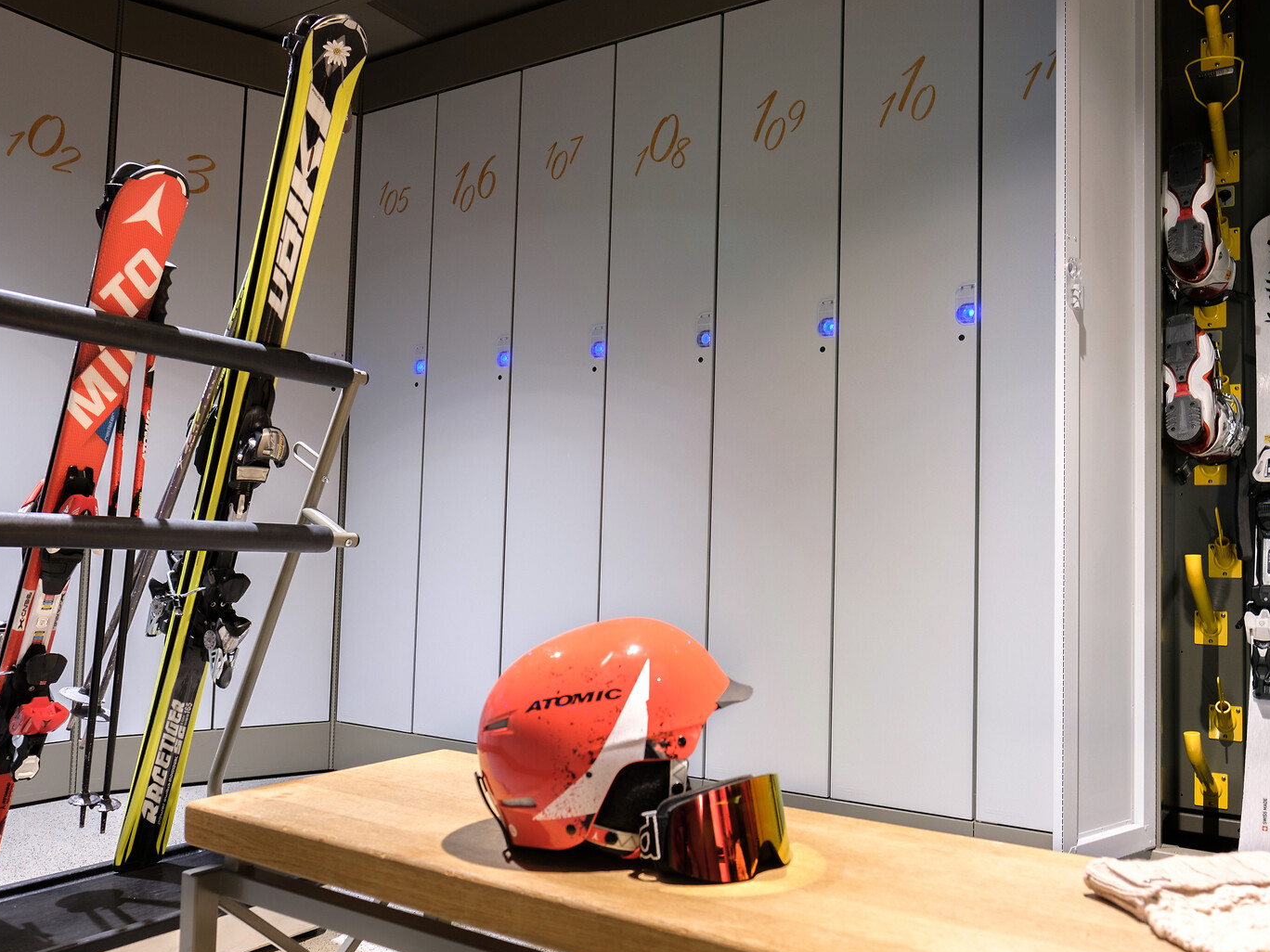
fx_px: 991
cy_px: 476
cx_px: 715
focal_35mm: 27
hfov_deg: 65.1
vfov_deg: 51.4
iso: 200
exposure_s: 1/2.5
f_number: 4.5
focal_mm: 16
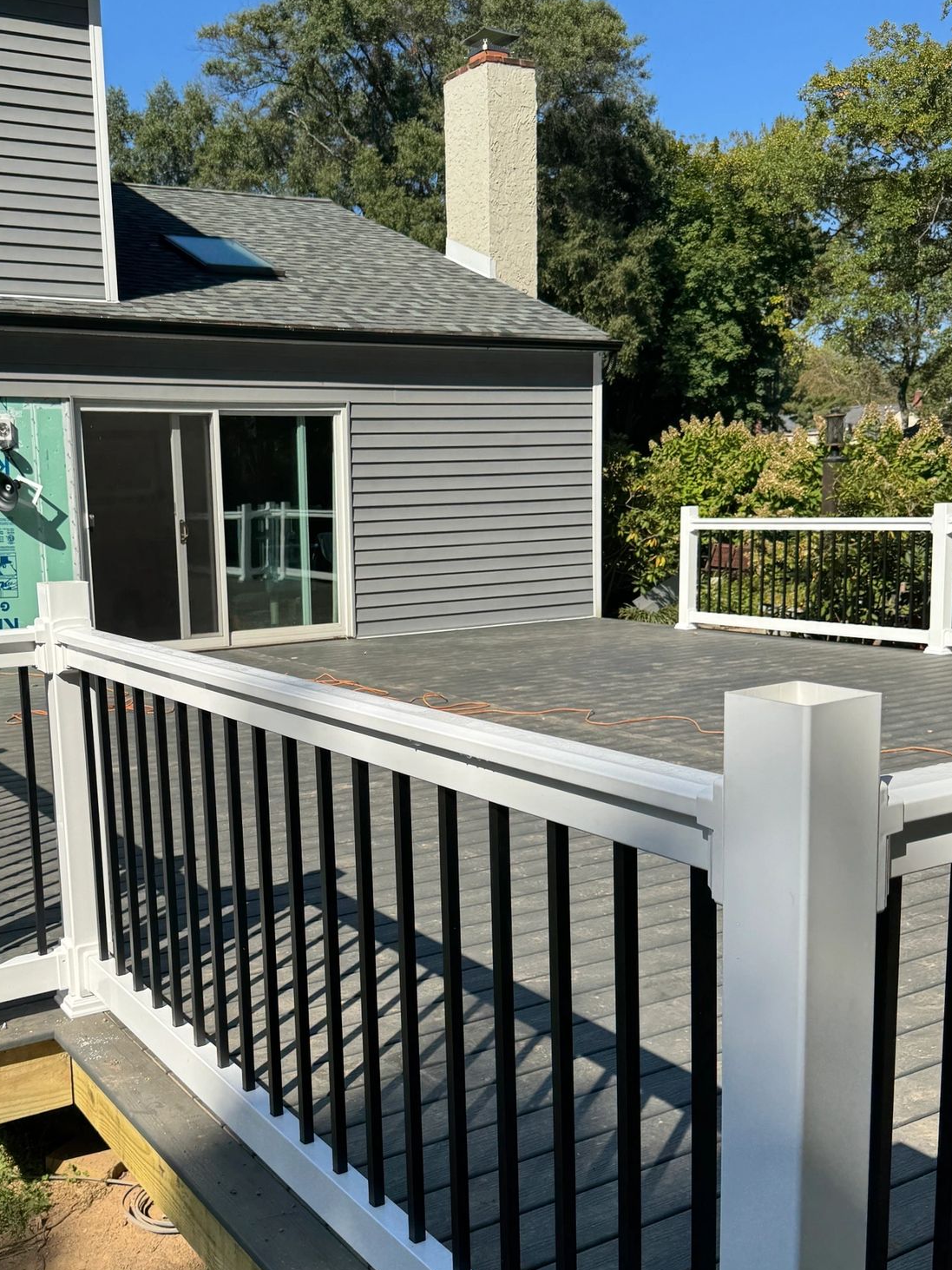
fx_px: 1284
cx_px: 368
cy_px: 701
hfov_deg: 40.5
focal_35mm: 35
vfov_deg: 52.5
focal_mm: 6.76
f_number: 1.78
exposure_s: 1/4608
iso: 80
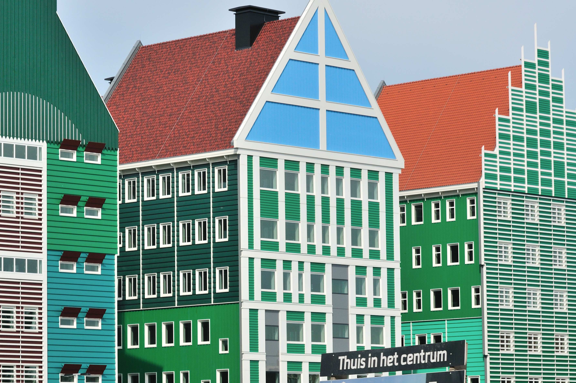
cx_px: 243
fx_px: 2167
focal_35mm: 136
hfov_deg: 15.1
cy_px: 215
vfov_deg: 10.1
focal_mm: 75
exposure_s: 1/200
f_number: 10
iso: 200
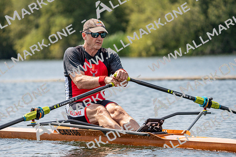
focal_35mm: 275
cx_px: 118
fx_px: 1803
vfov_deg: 5.0
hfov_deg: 7.5
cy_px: 78
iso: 250
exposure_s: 1/1600
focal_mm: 275
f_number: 5.6
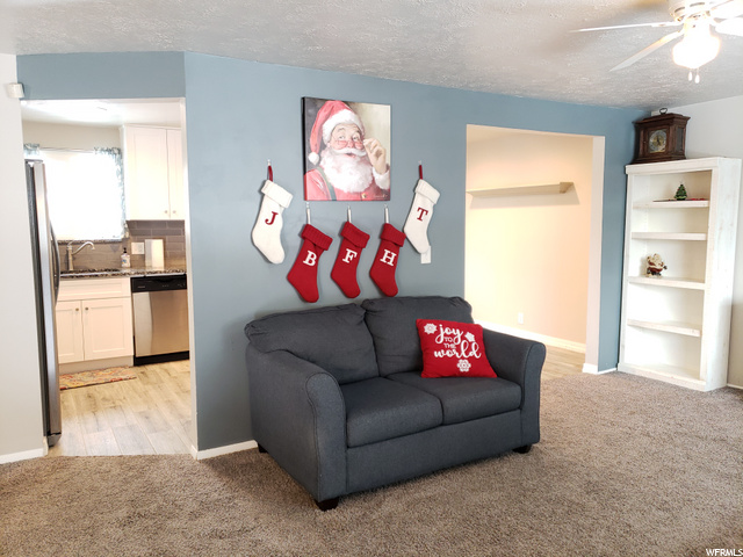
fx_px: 558
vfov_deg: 53.1
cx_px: 372
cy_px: 278
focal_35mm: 26
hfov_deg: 67.3
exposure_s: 1/20
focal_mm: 4.3
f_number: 1.5
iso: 125
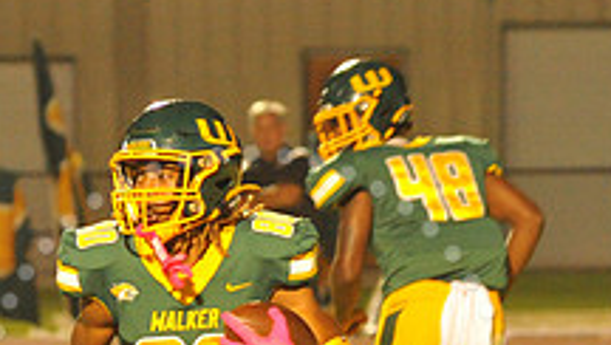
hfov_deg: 3.8
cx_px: 246
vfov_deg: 2.2
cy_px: 413
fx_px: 9114
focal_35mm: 562
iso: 6400
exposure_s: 1/160
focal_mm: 200
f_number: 5.6
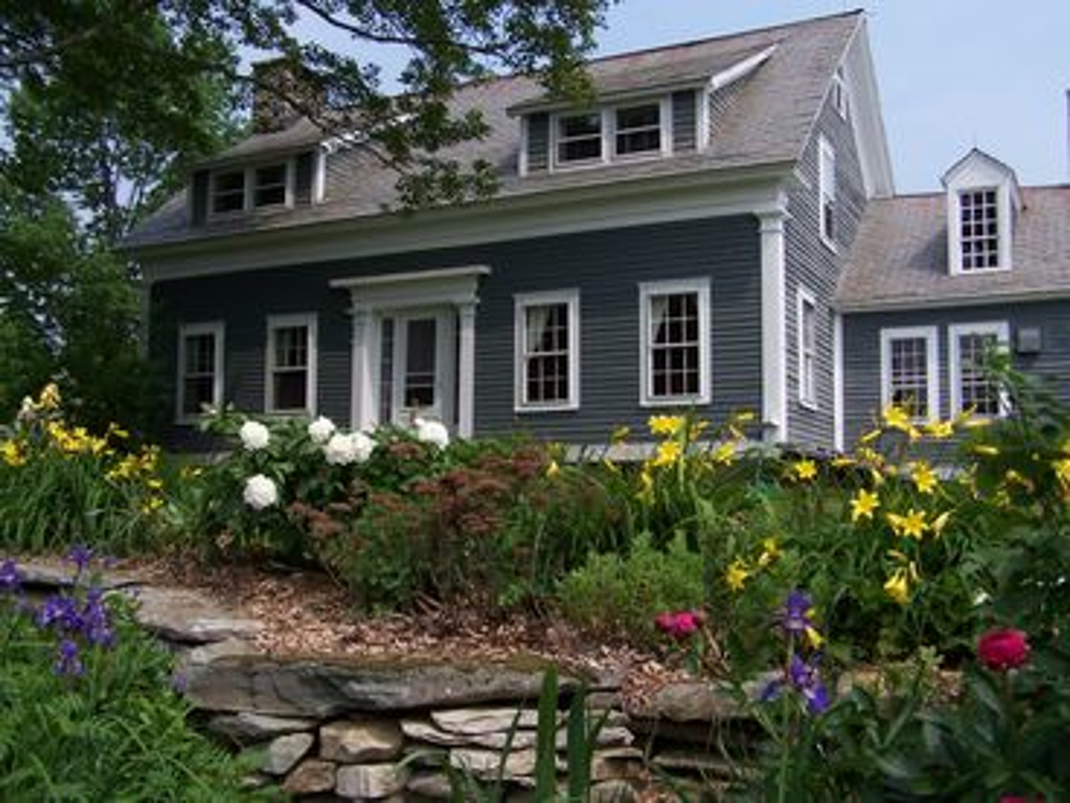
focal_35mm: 38
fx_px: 1175
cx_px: 535
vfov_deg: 37.7
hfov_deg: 49.0
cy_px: 402
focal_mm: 6.3
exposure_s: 1/750
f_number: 4
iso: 80
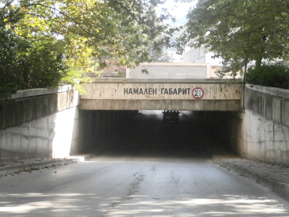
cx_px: 144
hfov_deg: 22.5
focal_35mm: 87
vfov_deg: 17.0
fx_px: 726
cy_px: 107
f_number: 5
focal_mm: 15.16
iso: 800
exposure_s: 1/400
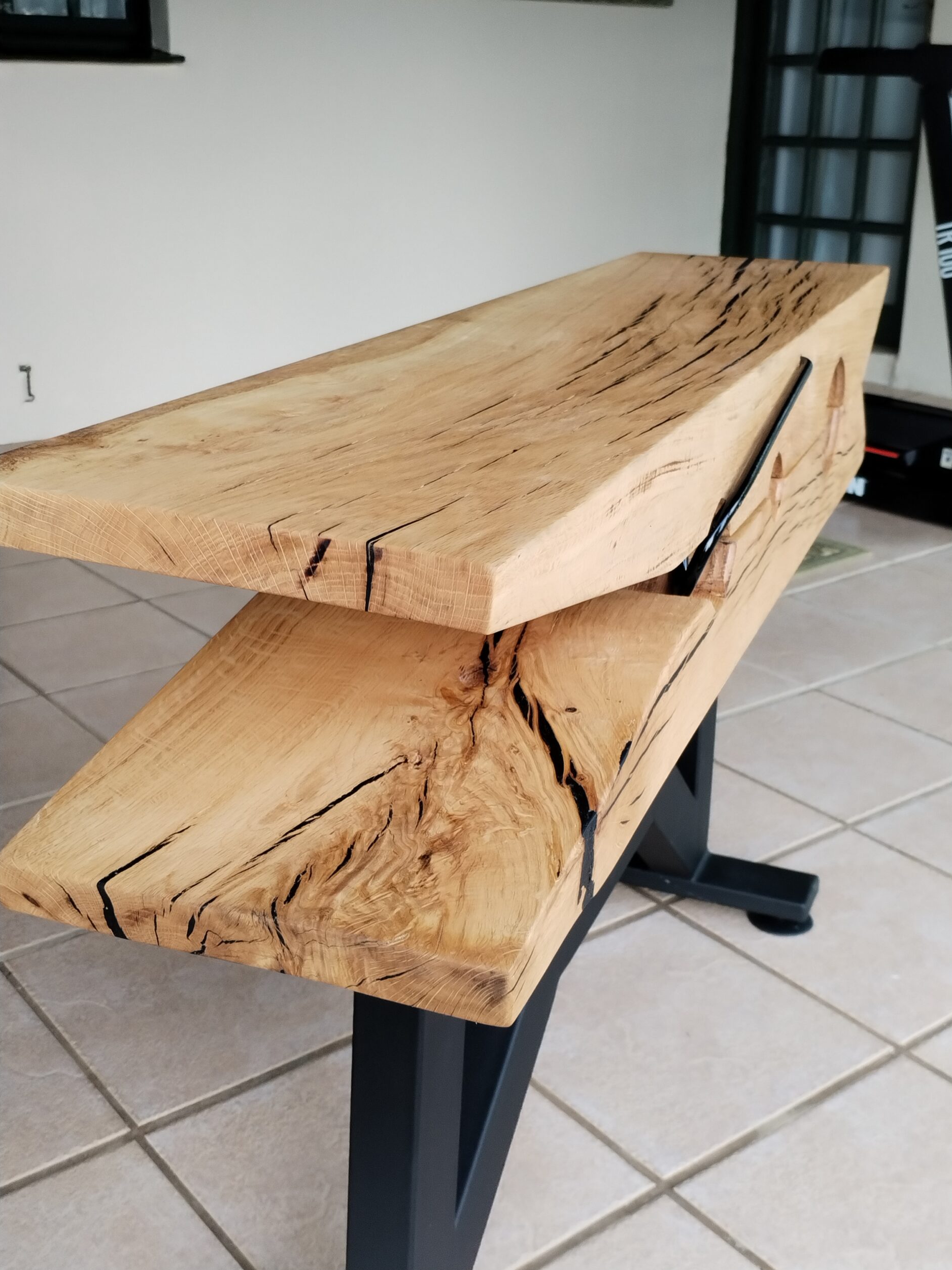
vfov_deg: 42.9
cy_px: 625
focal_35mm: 44
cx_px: 486
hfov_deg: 32.9
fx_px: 1614
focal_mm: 4.75
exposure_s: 1/120
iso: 268
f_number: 1.8
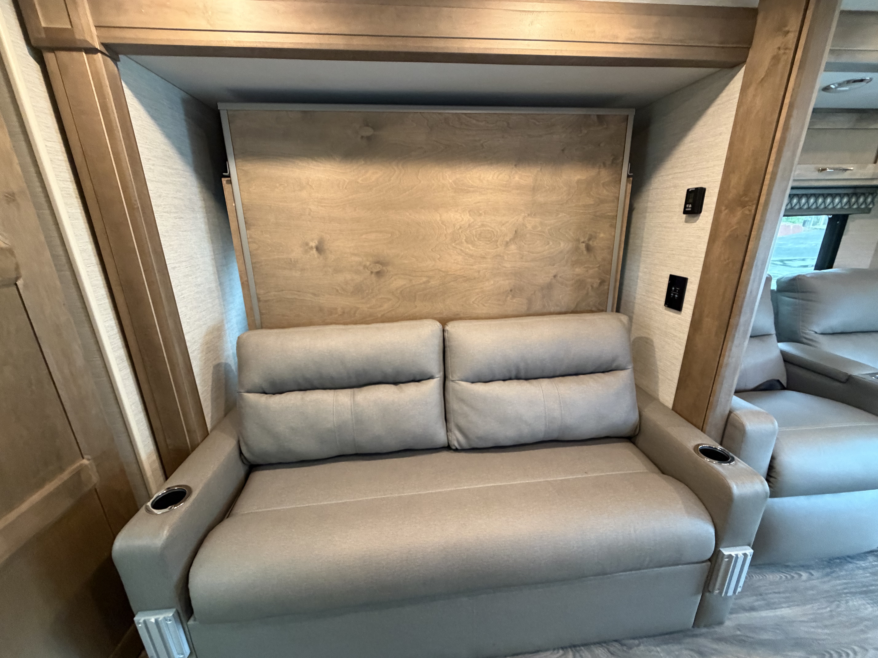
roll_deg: +2.4
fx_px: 355
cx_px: 439
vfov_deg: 85.7
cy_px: 329
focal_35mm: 14
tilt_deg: -17.4
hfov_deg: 102.1
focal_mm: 2.22
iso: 500
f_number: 2.2
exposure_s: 1/60
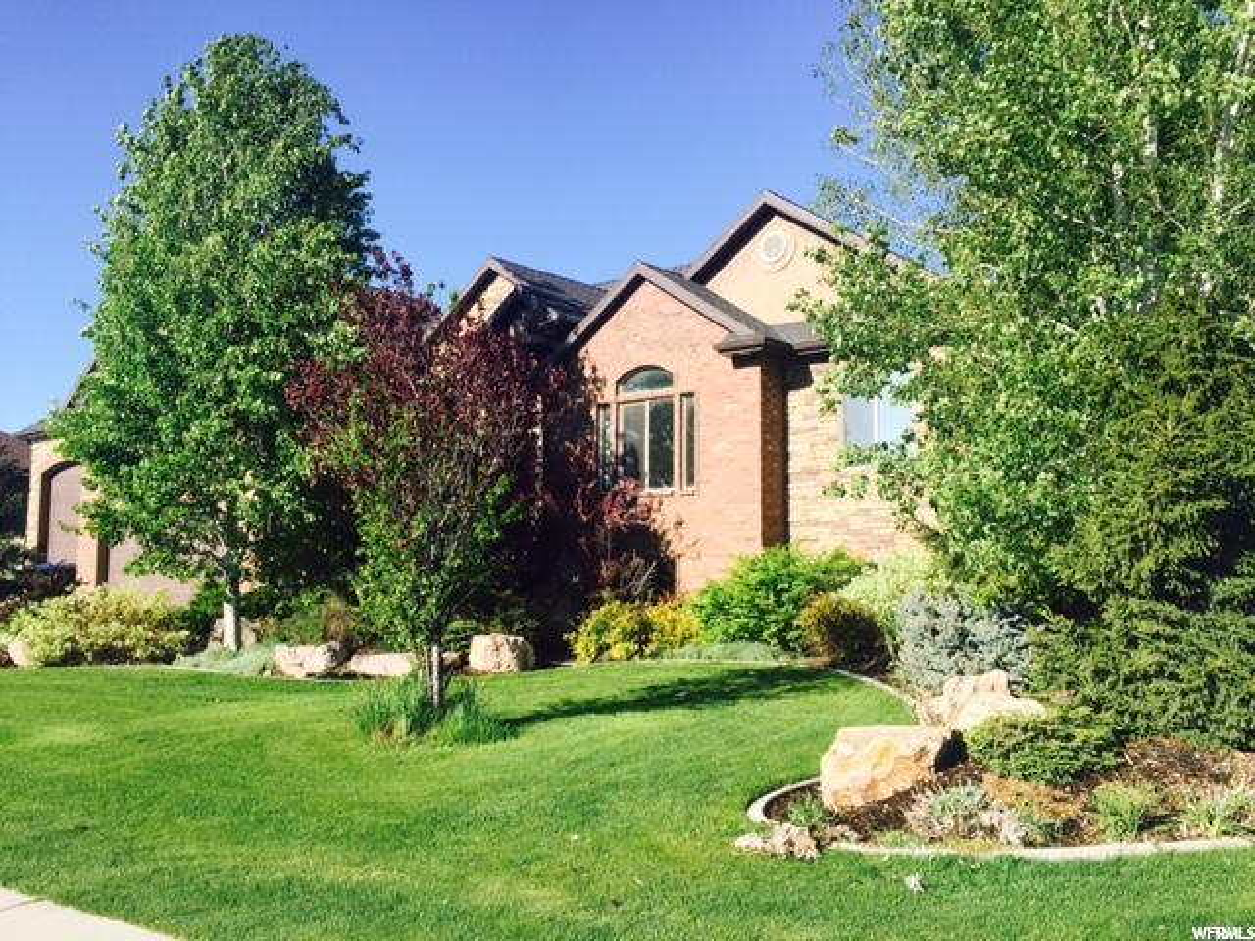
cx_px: 628
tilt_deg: +3.6
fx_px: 1051
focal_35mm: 29
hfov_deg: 61.7
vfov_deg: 48.2
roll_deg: -0.8
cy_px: 470
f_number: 2.2
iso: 32
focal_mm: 4.15
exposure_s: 1/1199
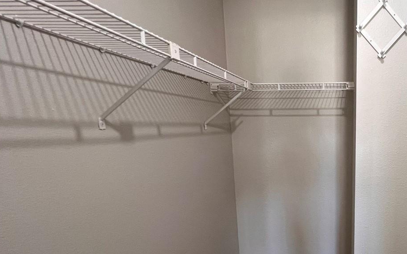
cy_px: 180
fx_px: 266
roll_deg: +0.4
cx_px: 328
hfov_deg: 67.5
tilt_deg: -11.5
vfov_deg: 49.7
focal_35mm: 24
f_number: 1.8
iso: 200
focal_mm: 1.57
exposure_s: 1/60
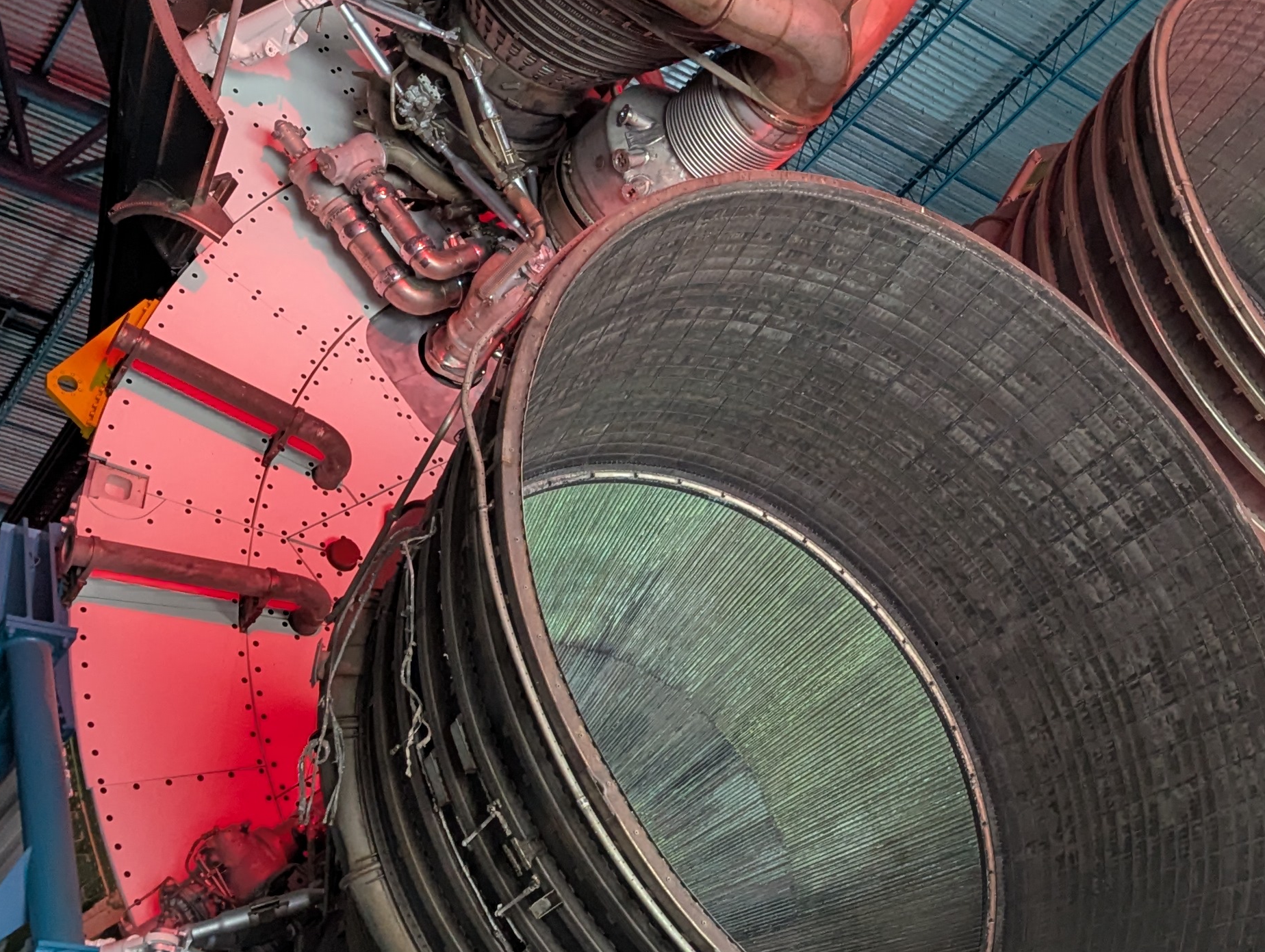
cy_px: 496
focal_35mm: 53
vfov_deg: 27.6
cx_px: 830
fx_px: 1939
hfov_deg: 35.8
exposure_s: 1/120
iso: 1136
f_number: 1.85
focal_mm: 6.81
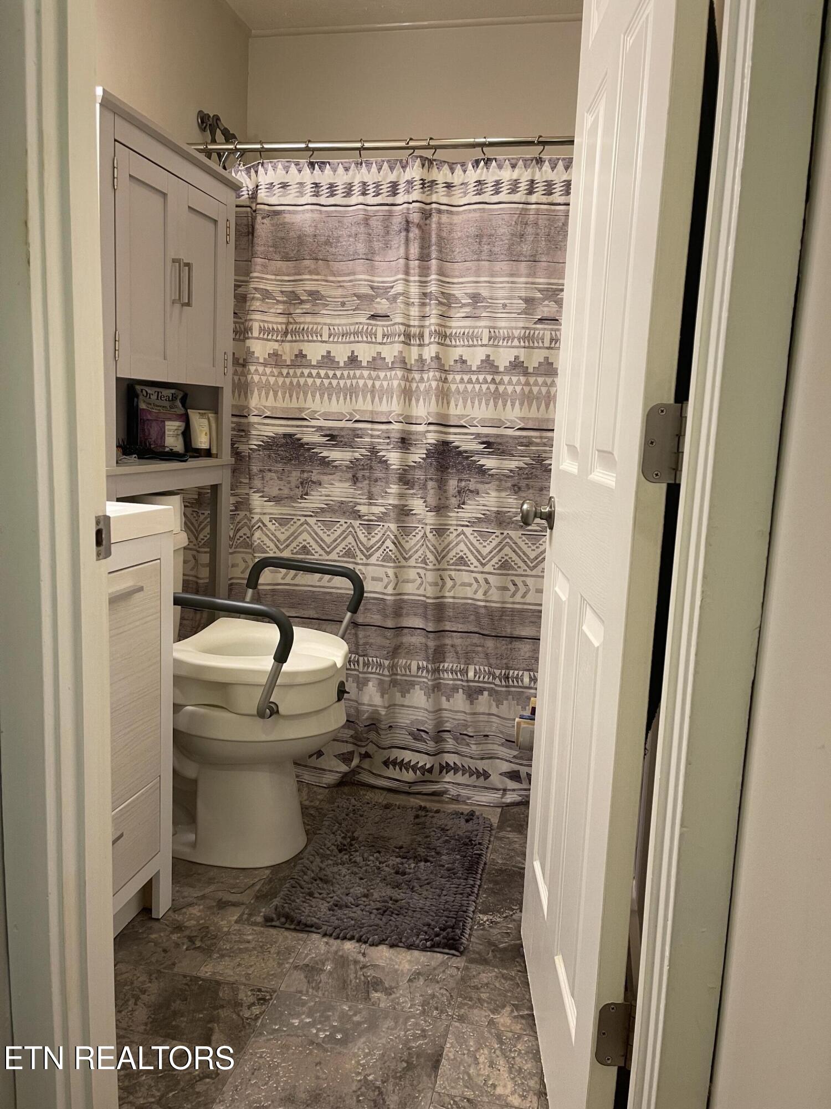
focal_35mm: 25
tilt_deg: -8.9
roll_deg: -3.3
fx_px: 800
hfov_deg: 54.9
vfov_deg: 69.4
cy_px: 554
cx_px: 416
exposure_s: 1/60
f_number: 1.6
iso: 160
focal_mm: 5.1
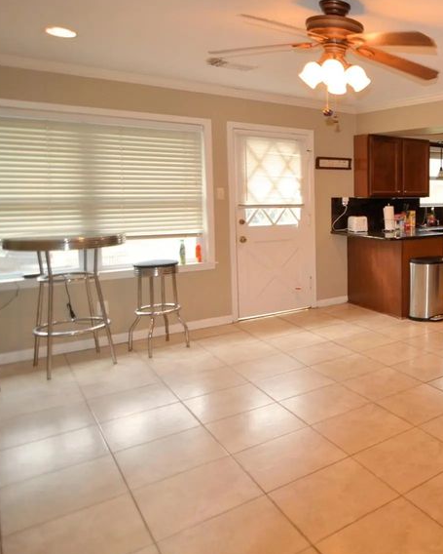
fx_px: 456
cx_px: 468
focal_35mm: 28
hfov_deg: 42.6
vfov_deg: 62.0
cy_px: 227
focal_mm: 11
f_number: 2.8
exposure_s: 1/100
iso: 400
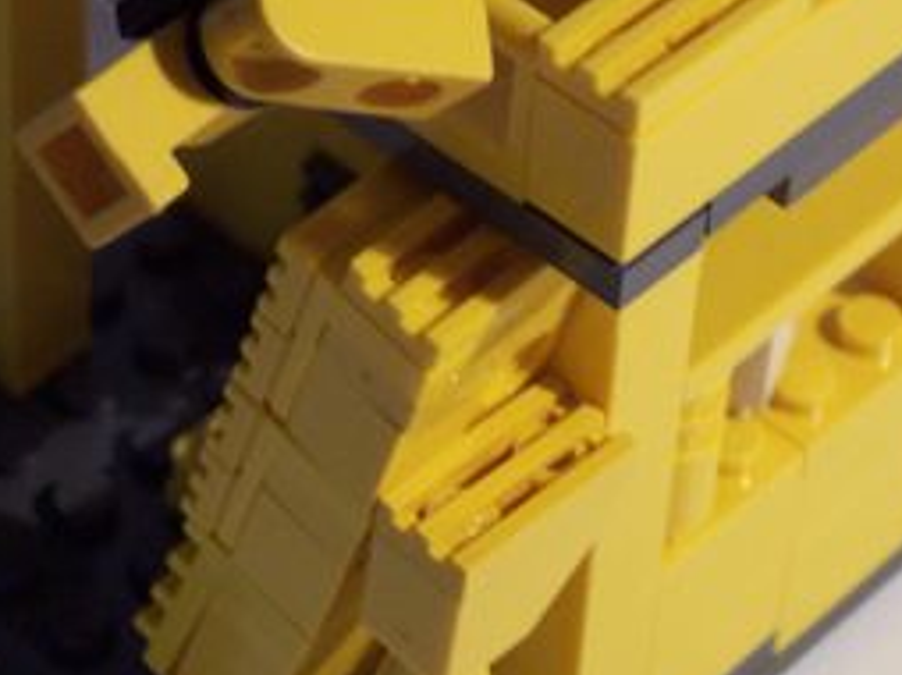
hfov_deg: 12.4
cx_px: 490
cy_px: 25
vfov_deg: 9.3
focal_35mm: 159
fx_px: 4139
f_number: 3.4
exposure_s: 1/20
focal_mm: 13.3
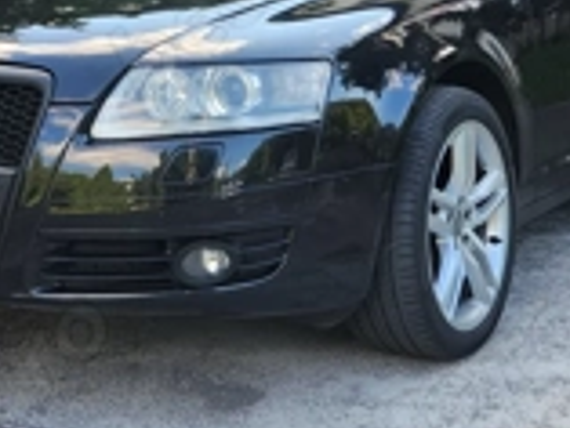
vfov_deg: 16.3
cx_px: 156
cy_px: -36
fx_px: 1450
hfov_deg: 22.1
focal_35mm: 88
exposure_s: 1/182
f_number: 1.8
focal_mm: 5.4
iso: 25
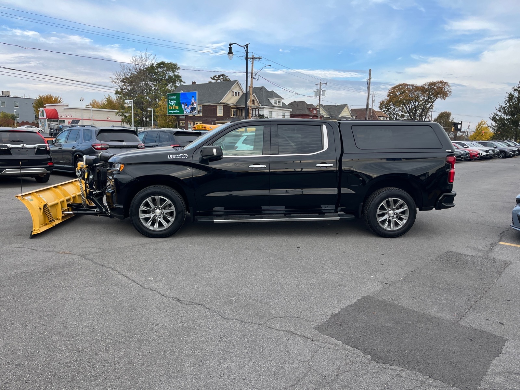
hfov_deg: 67.3
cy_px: 195
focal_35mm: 26
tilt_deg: -8.0
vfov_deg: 53.1
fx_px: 391
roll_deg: -3.0
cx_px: 260
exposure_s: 1/935
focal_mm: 5.1
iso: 50
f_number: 1.6
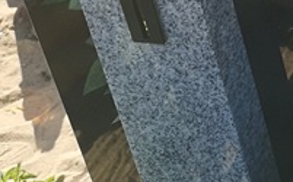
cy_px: -210
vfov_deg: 9.3
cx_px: 450
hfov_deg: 14.9
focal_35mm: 130
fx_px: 1037
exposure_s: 1/818
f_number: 1.8
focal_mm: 5.58
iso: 50
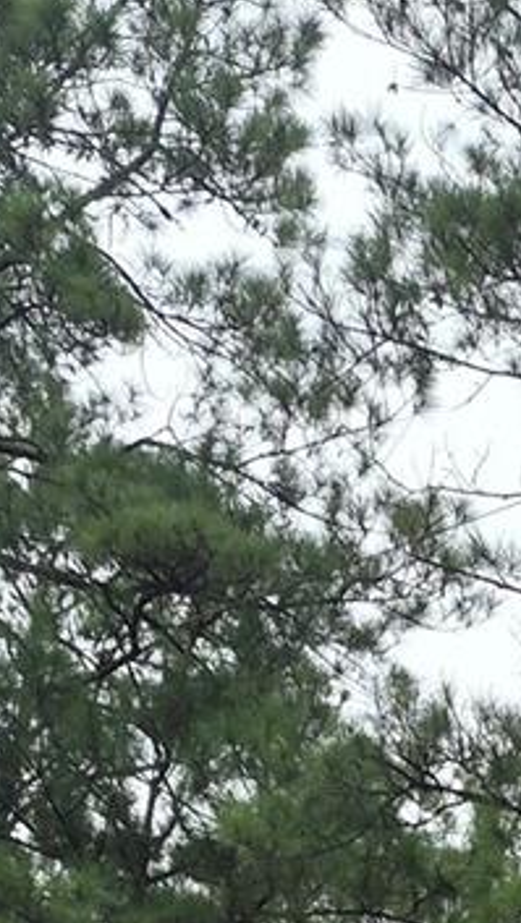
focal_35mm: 109
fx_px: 2673
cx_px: 1118
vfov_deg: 16.3
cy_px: 1700
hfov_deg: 10.1
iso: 80
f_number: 1.8
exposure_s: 1/7328
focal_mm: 5.4
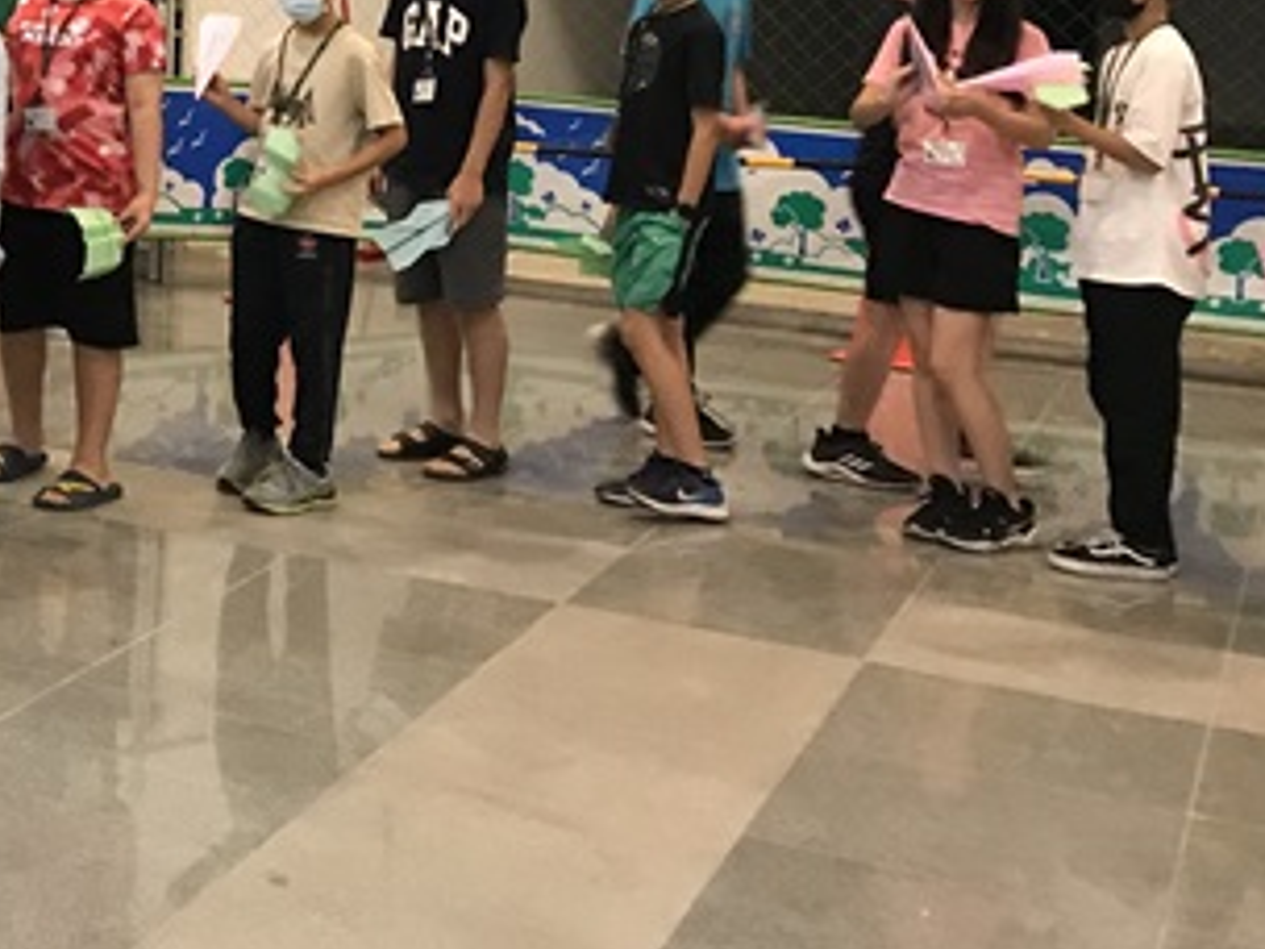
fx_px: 2522
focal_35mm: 69
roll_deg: -1.6
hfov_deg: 25.3
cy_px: -110
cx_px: -254
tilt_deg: +0.0
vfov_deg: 20.3
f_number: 1.8
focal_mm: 3.99
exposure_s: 1/11
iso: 100
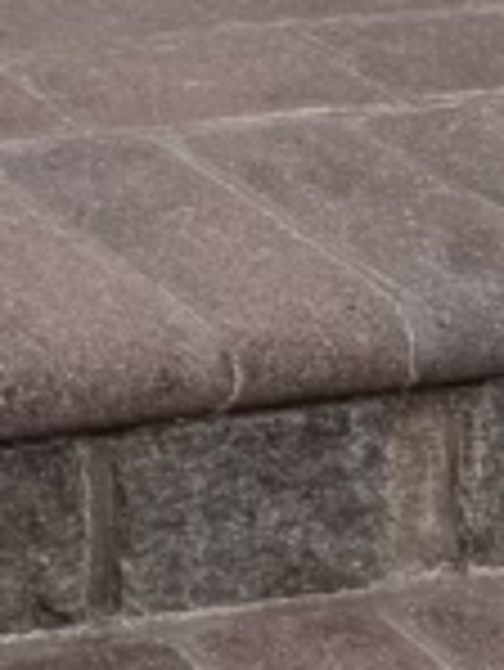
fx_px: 3199
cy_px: -1165
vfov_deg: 9.8
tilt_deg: +3.6
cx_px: -963
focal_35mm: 165
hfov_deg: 7.9
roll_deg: -1.4
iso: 80
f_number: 1.78
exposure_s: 1/813
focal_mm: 6.76
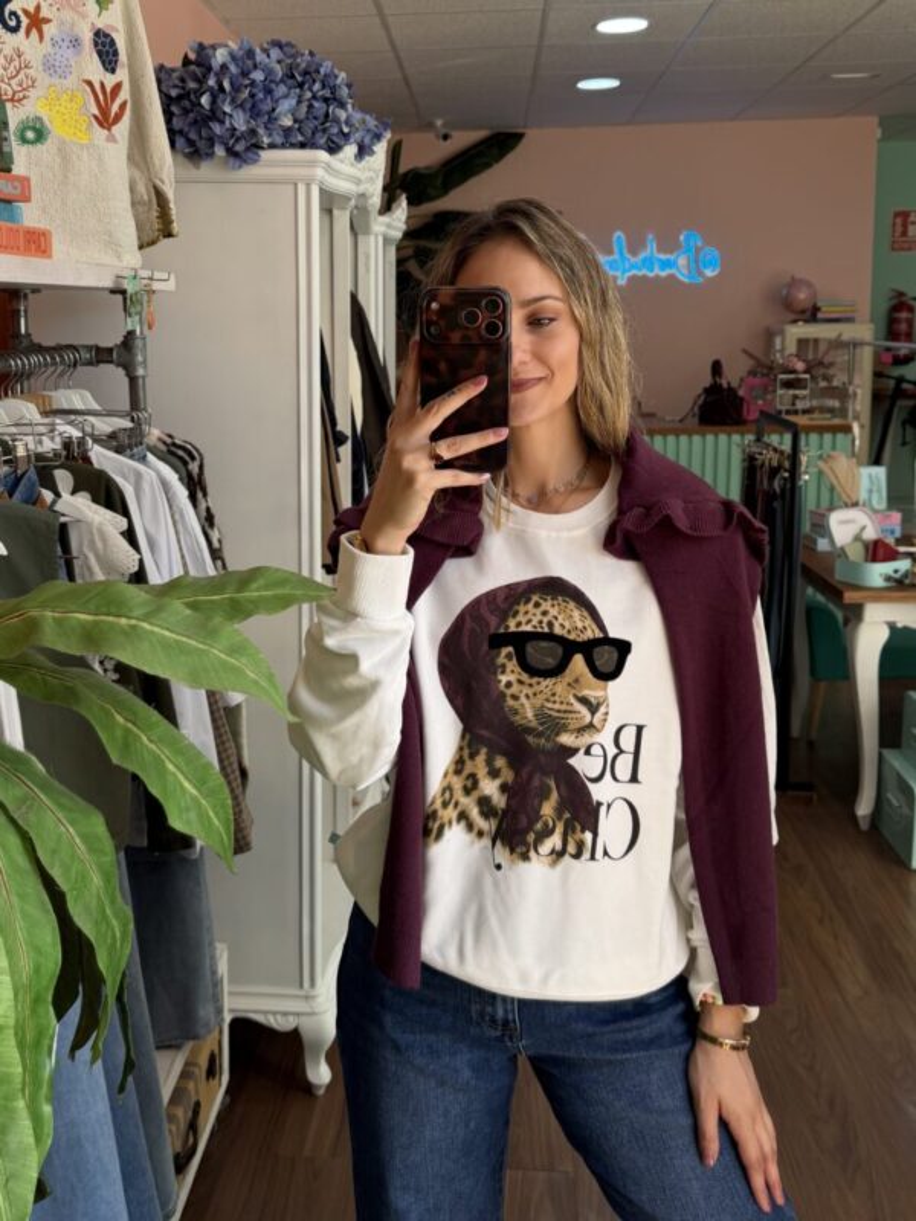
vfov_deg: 71.6
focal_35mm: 24
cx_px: 458
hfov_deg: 56.8
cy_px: 610
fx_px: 847
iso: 64
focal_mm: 6.76
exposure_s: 1/211
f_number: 1.78
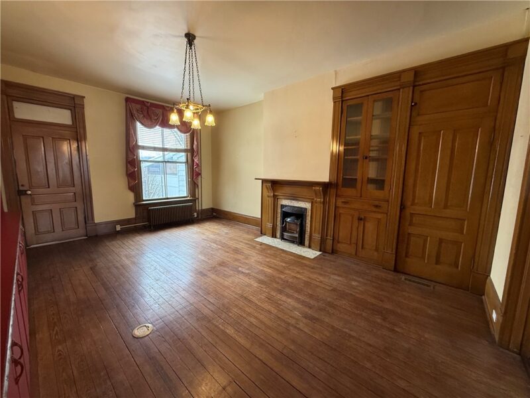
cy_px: 199
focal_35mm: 14
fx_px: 214
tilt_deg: -7.2
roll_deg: -1.3
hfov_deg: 102.1
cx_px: 265
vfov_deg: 85.7
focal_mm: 2.22
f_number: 2.2
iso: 320
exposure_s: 1/120
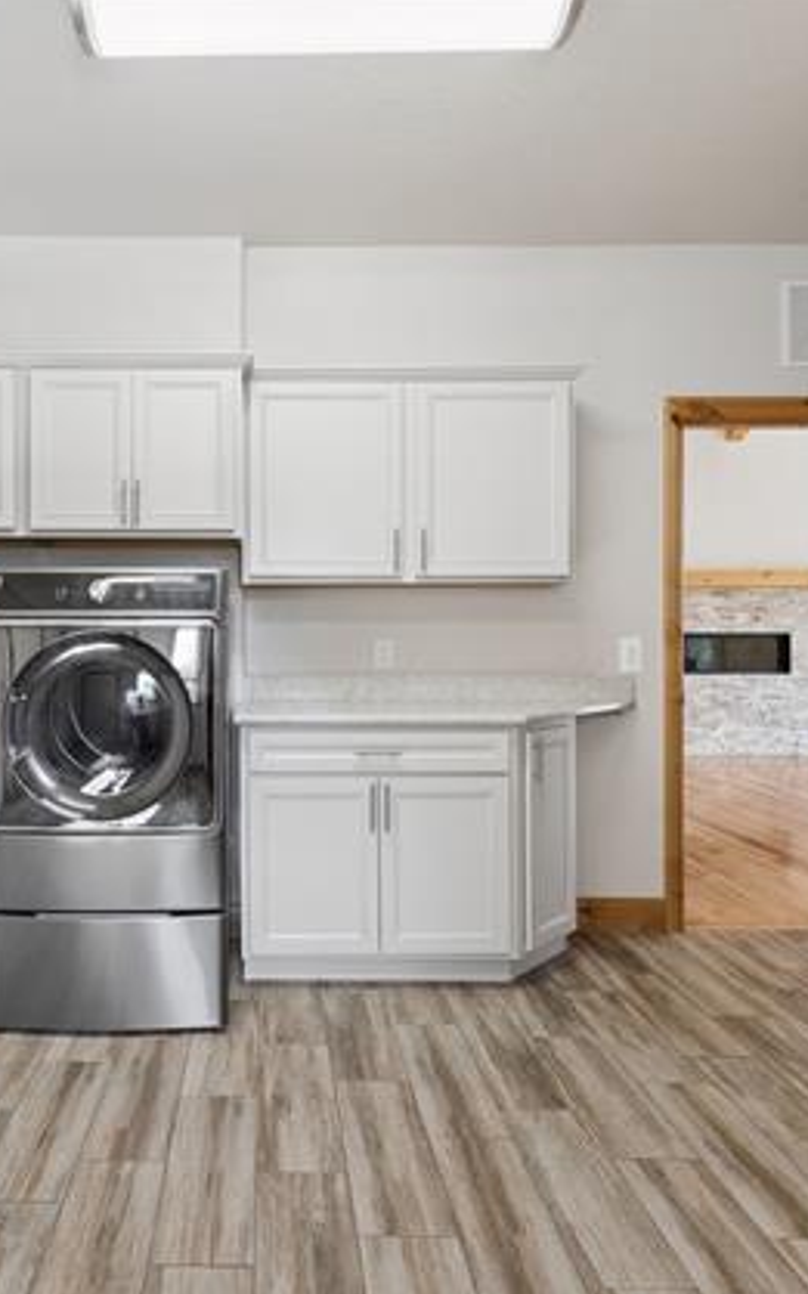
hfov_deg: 48.2
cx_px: 254
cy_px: 645
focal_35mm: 25
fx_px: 881
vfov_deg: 72.6
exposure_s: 1/50
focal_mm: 16
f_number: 9
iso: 640
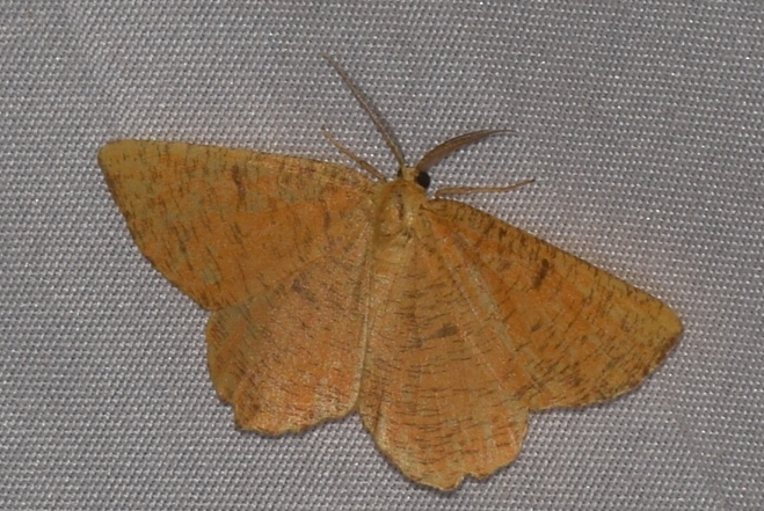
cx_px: 366
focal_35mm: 305
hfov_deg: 6.7
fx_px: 6480
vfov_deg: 4.5
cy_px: 213
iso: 100
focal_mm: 140
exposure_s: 1/160
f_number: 13
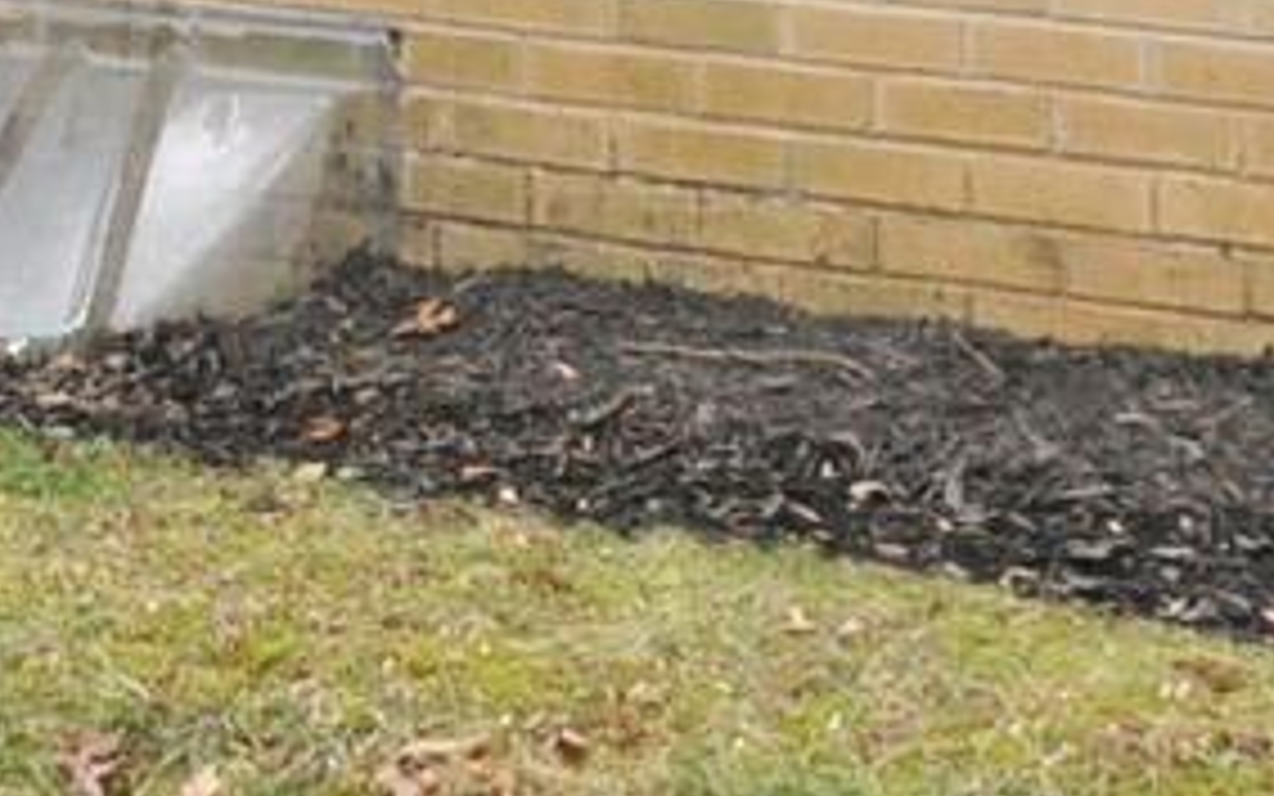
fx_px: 6911
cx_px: -878
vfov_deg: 5.9
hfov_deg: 10.1
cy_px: -1898
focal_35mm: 199
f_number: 8
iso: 200
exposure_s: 1/200
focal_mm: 18
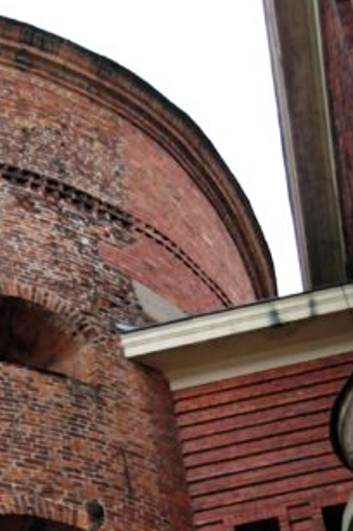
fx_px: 1621
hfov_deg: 12.1
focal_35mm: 110
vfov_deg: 17.2
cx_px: -72
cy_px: 737
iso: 200
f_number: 4
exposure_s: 1/50
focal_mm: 22
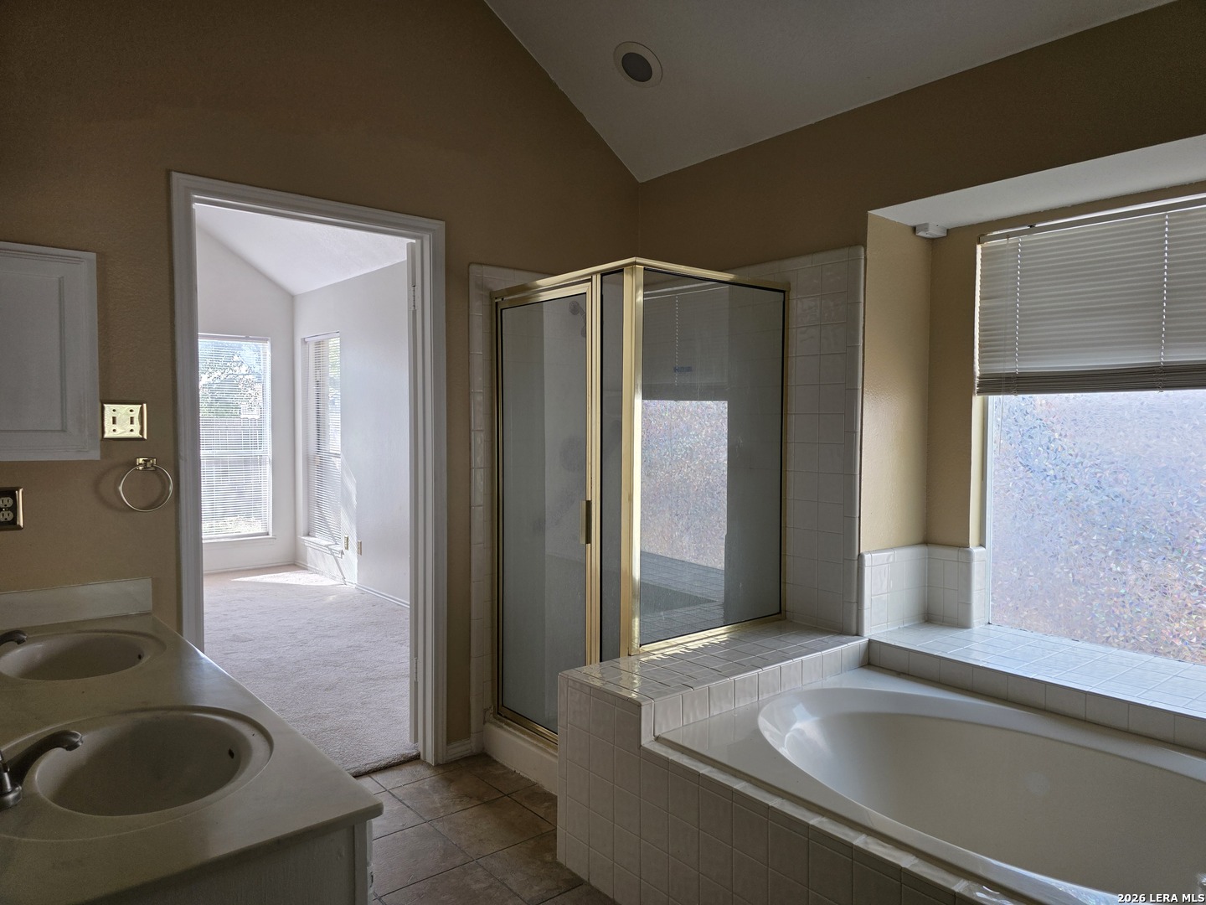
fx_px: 801
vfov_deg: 58.9
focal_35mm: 23
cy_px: 452
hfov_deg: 73.9
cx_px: 603
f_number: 1.7
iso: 80
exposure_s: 1/180
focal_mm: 6.3
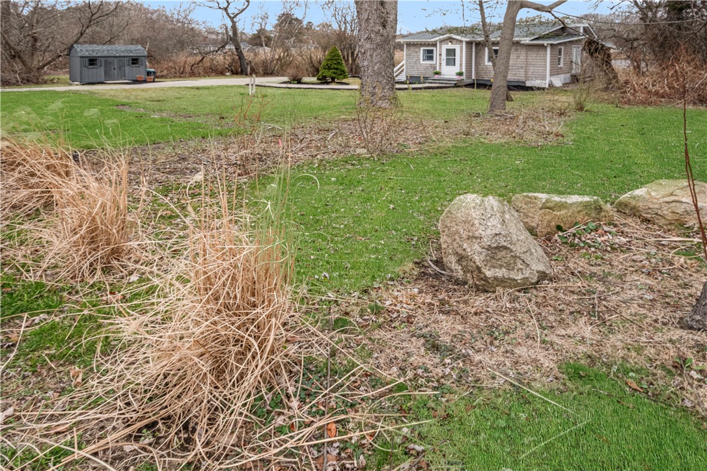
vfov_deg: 63.2
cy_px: 236
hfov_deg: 85.4
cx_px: 354
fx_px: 383
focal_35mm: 20
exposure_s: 1/200
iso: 400
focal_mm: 13
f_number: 14
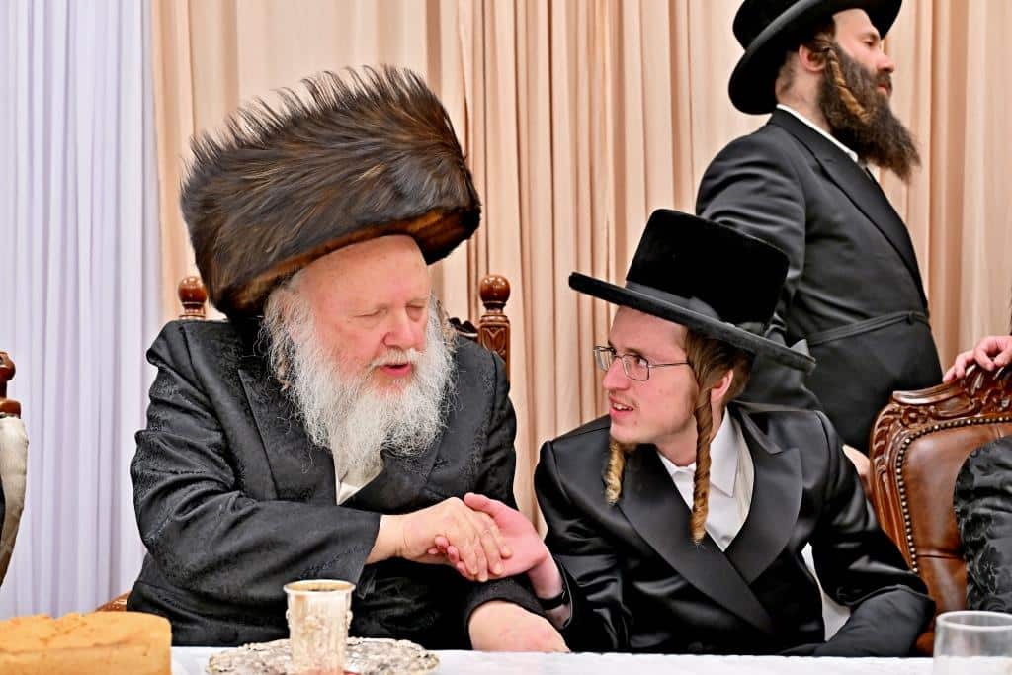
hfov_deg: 41.9
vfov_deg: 28.7
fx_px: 1321
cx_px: 506
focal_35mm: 47
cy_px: 338
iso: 640
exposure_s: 1/200
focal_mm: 47
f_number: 4
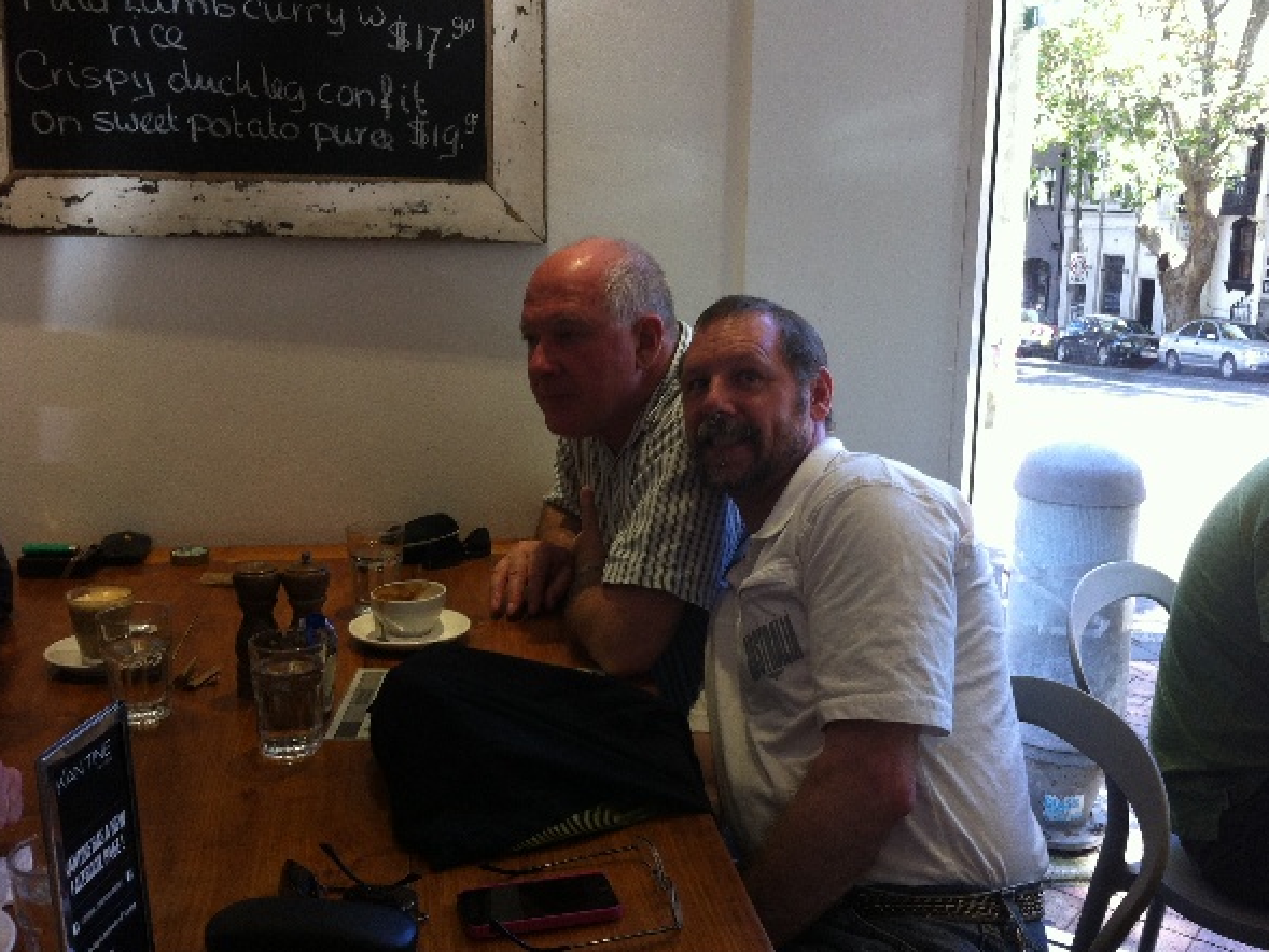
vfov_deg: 37.7
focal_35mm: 38
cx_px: 683
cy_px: 448
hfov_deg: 48.9
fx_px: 1393
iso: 80
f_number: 2.8
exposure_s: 1/40
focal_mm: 3.85
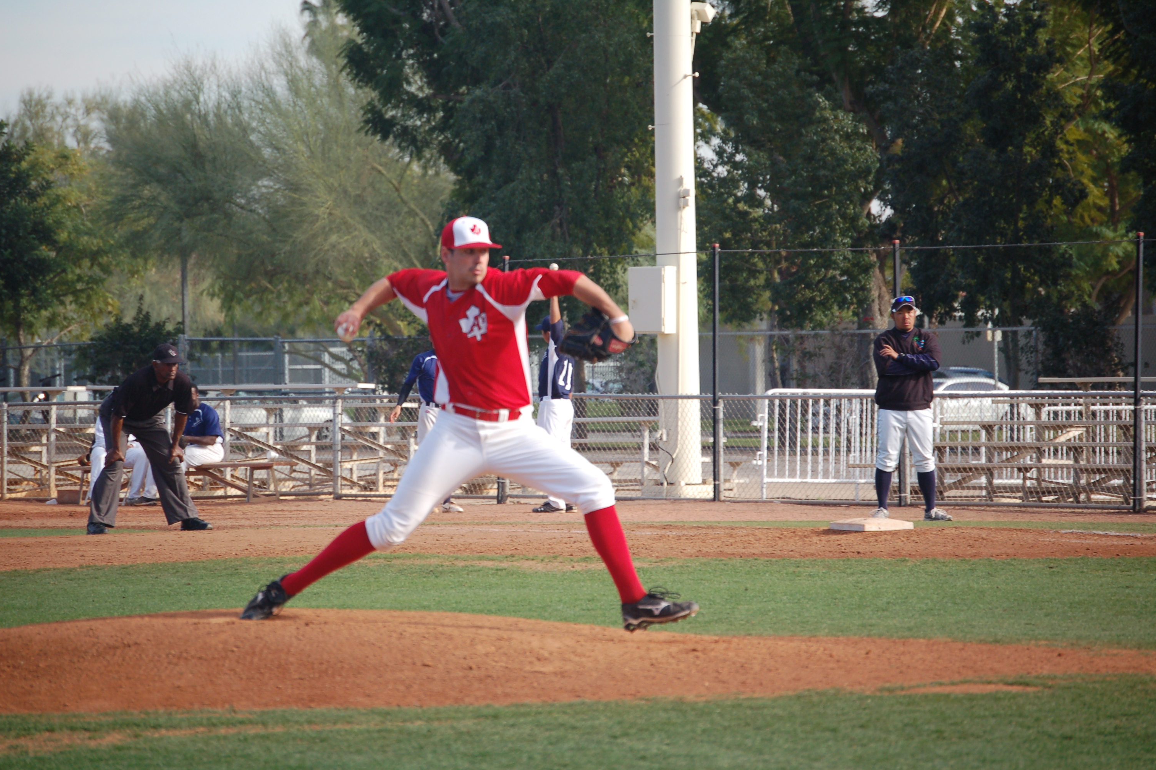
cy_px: 386
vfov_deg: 5.9
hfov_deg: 8.8
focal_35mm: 234
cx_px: 580
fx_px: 7497
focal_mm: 155
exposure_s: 1/800
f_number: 5.3
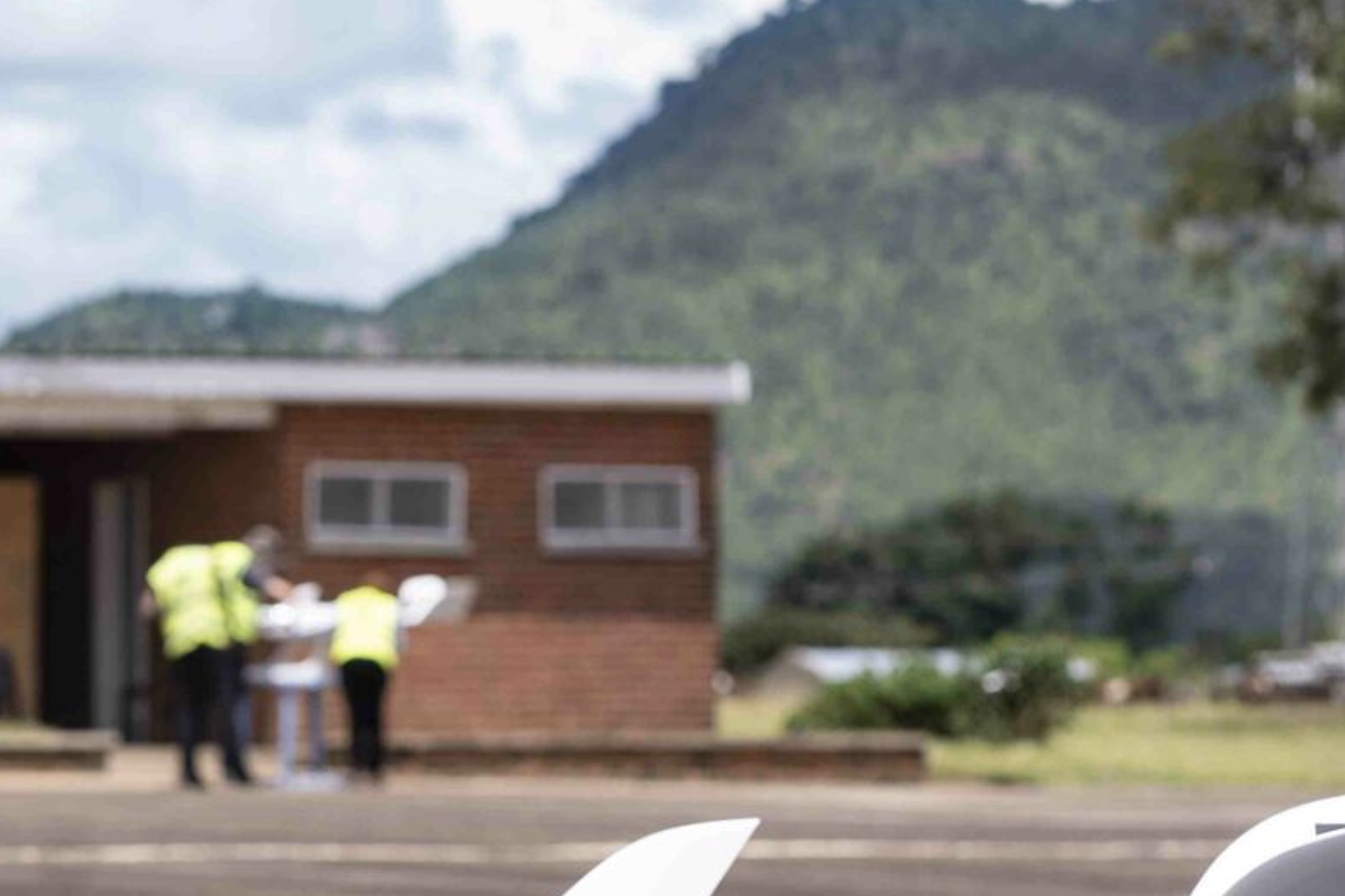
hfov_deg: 9.2
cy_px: 864
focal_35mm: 223
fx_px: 8328
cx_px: 203
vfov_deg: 6.1
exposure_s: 1/640
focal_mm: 85
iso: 100
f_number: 5.6
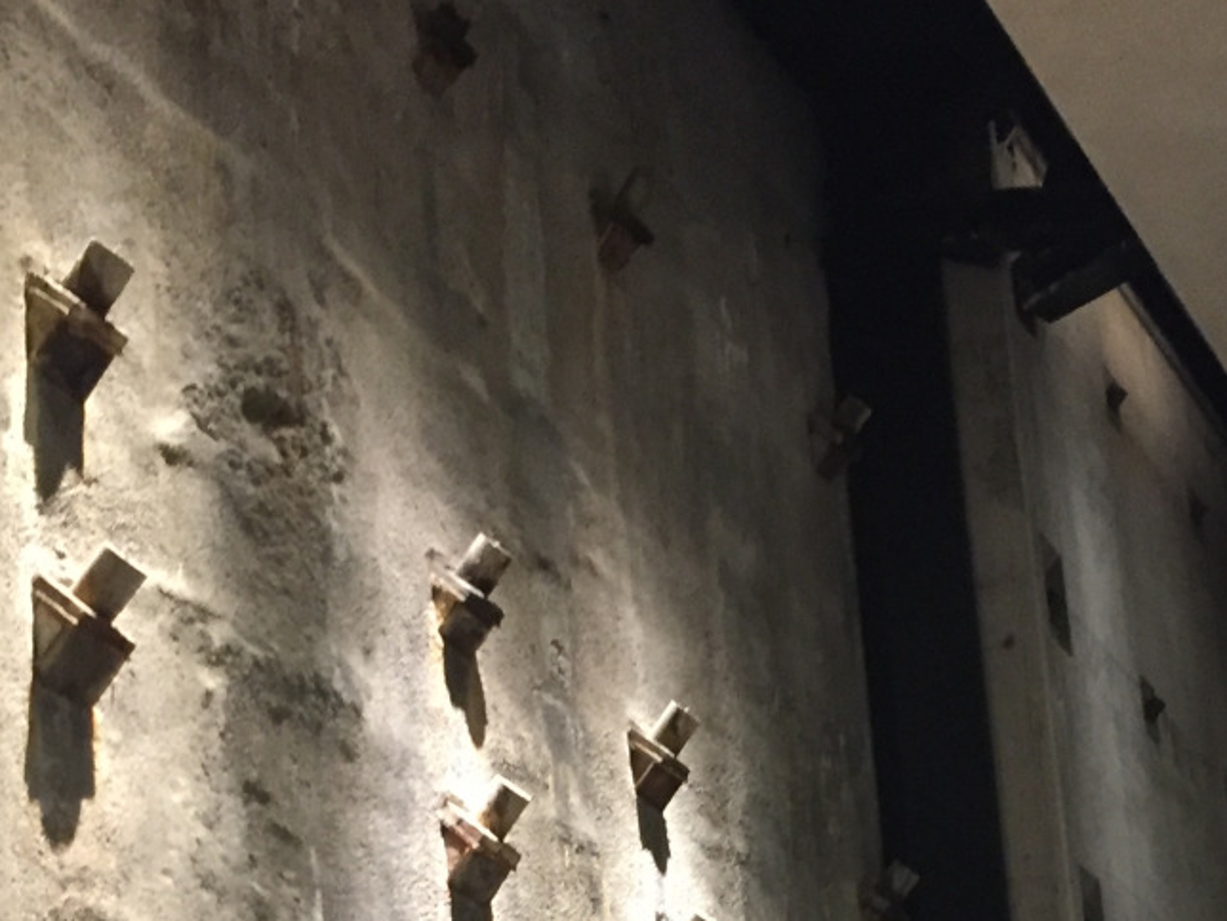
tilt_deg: +18.9
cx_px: 734
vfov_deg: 19.3
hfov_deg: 27.0
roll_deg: +3.6
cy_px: 1095
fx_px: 2552
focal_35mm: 72
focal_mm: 4.15
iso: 250
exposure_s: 1/17
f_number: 2.2
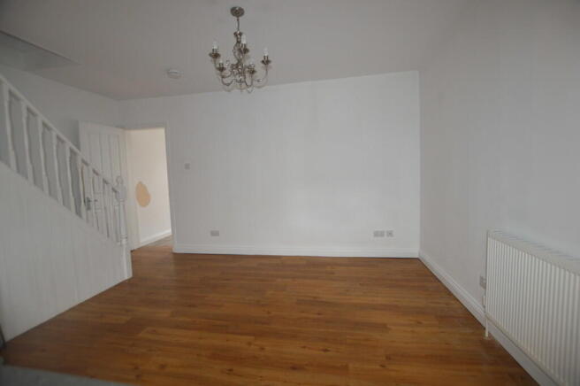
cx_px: 290
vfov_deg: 77.2
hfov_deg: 100.4
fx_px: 241
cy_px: 193
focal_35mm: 15
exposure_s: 1/60
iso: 400
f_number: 3.5
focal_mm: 10
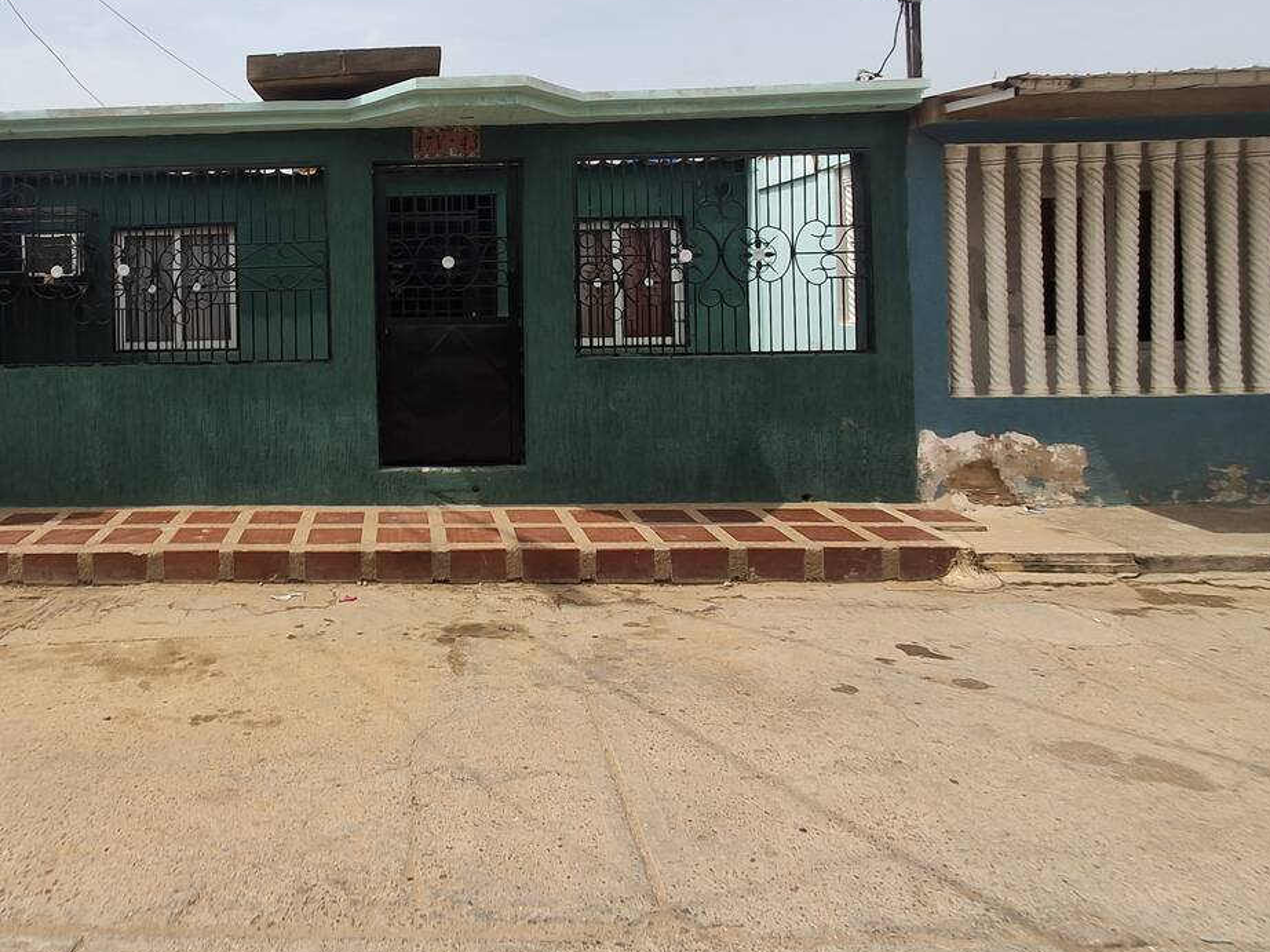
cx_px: 364
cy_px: 304
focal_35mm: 25
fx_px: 917
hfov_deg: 66.3
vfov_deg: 53.6
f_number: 2.2
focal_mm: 1.64
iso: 40
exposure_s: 1/2114
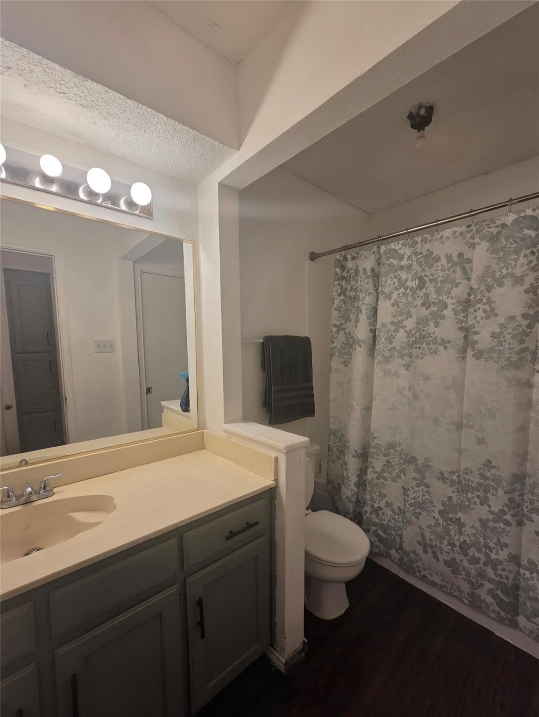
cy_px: 358
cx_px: 270
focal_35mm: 13
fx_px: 270
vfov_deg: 106.1
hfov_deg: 90.0
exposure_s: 1/120
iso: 125
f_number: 2.2
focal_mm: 2.2
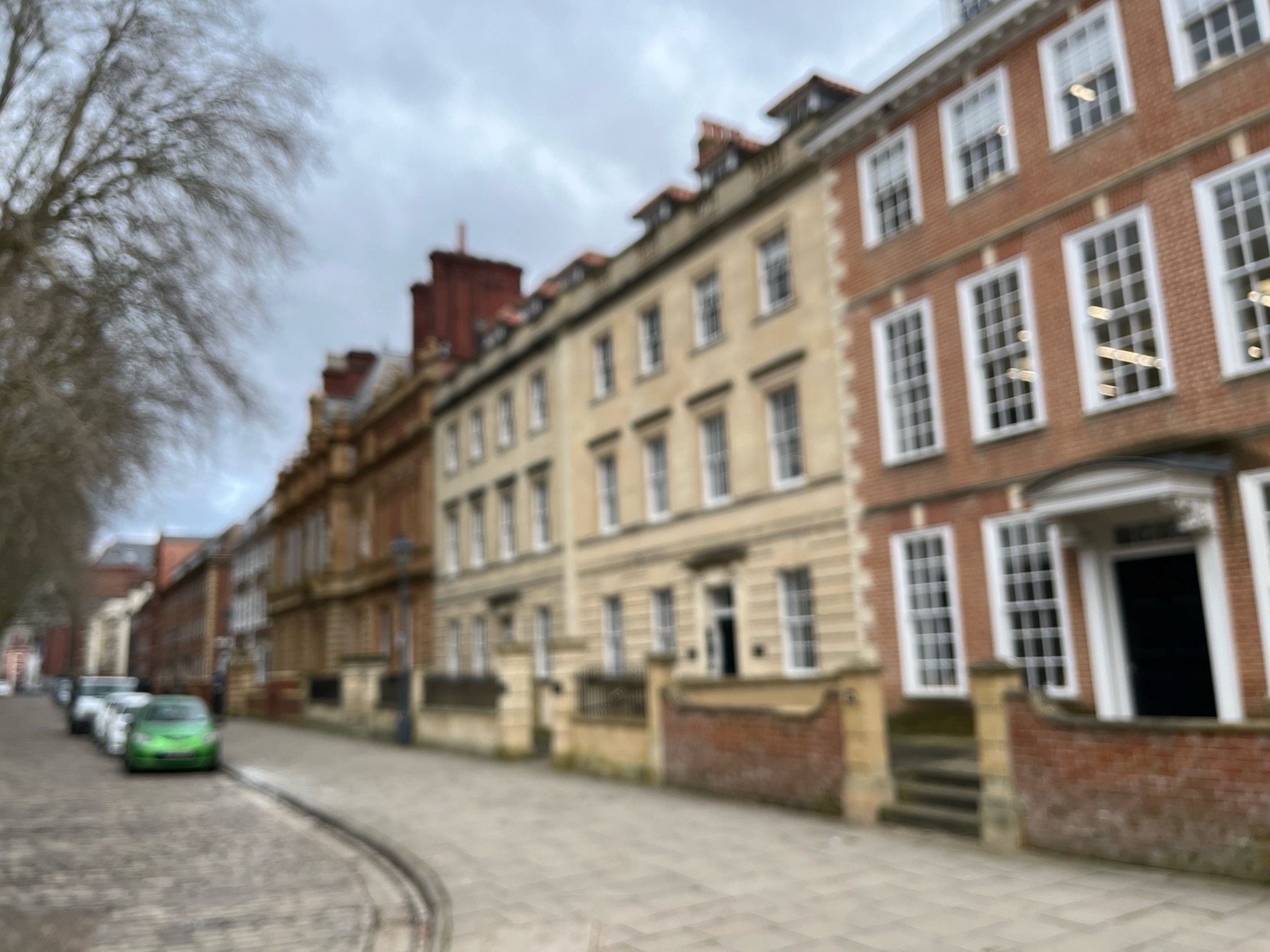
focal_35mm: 26
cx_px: 635
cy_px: 476
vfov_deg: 53.1
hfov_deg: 67.3
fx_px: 954
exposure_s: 1/1279
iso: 50
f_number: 1.6
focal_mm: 5.1
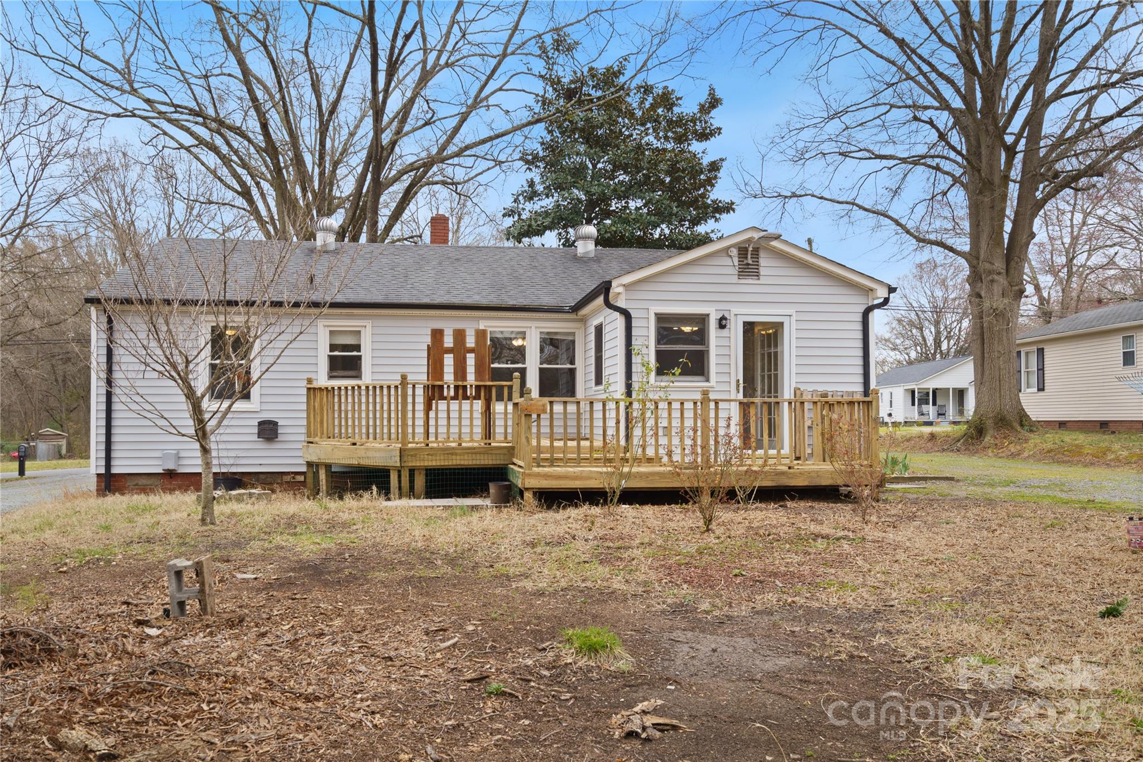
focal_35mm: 30
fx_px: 952
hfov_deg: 61.9
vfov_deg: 43.6
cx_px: 572
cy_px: 381
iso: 50
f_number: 10
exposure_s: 1/8
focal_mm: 30
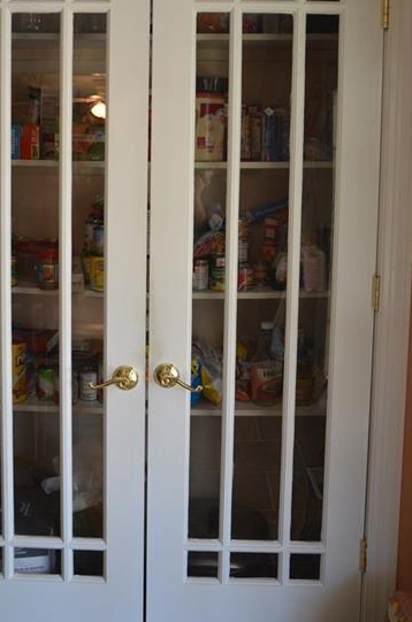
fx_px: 771
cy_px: 225
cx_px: 181
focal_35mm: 45
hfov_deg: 29.9
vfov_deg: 43.5
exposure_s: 1/60
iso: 720
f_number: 4
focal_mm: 21
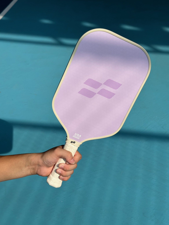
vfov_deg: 39.7
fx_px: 312
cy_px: 112
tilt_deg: -36.1
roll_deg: -2.4
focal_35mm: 48
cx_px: 84
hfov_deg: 30.3
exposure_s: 1/2809
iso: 64
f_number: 1.78
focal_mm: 6.86
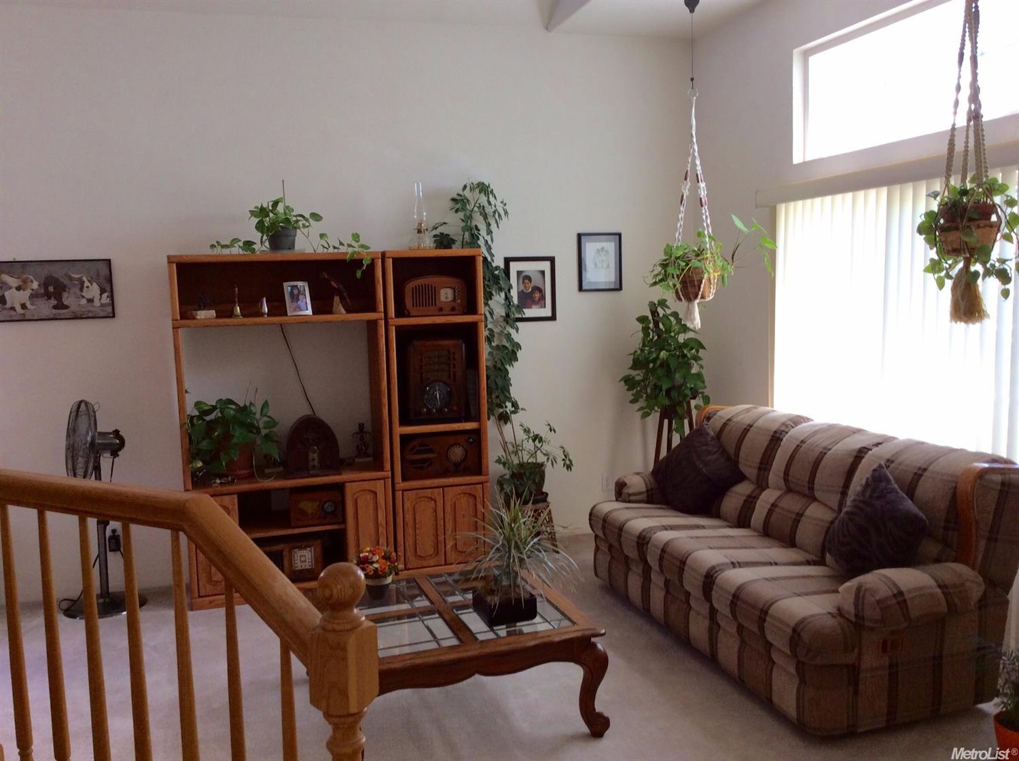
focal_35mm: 32
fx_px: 940
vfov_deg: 44.0
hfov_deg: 56.9
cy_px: 380
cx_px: 510
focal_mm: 3.3
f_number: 2.4
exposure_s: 1/30
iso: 32
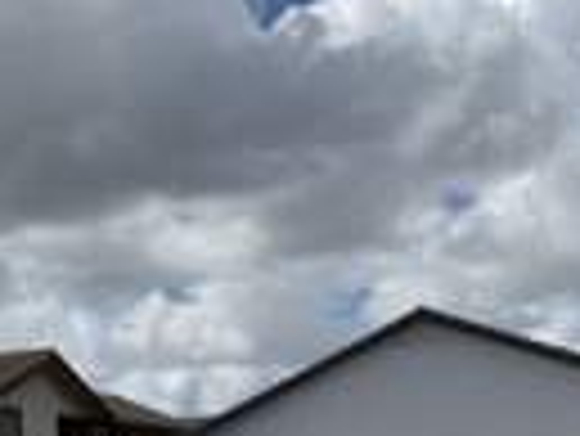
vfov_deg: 16.1
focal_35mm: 89
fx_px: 1493
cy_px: 483
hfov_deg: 21.5
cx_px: 63
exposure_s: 1/11905
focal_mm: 6.76
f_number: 1.78
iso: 80
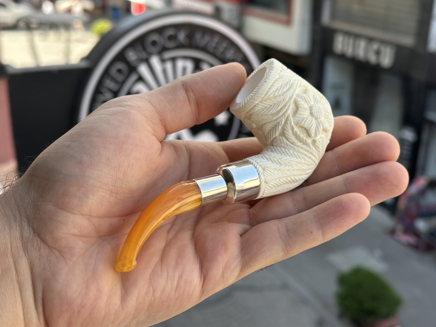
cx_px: 218
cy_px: 164
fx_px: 605
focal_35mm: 48
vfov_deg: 30.3
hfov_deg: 39.7
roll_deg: -1.5
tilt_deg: -20.8
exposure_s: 1/516
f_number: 1.78
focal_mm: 6.86
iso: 64
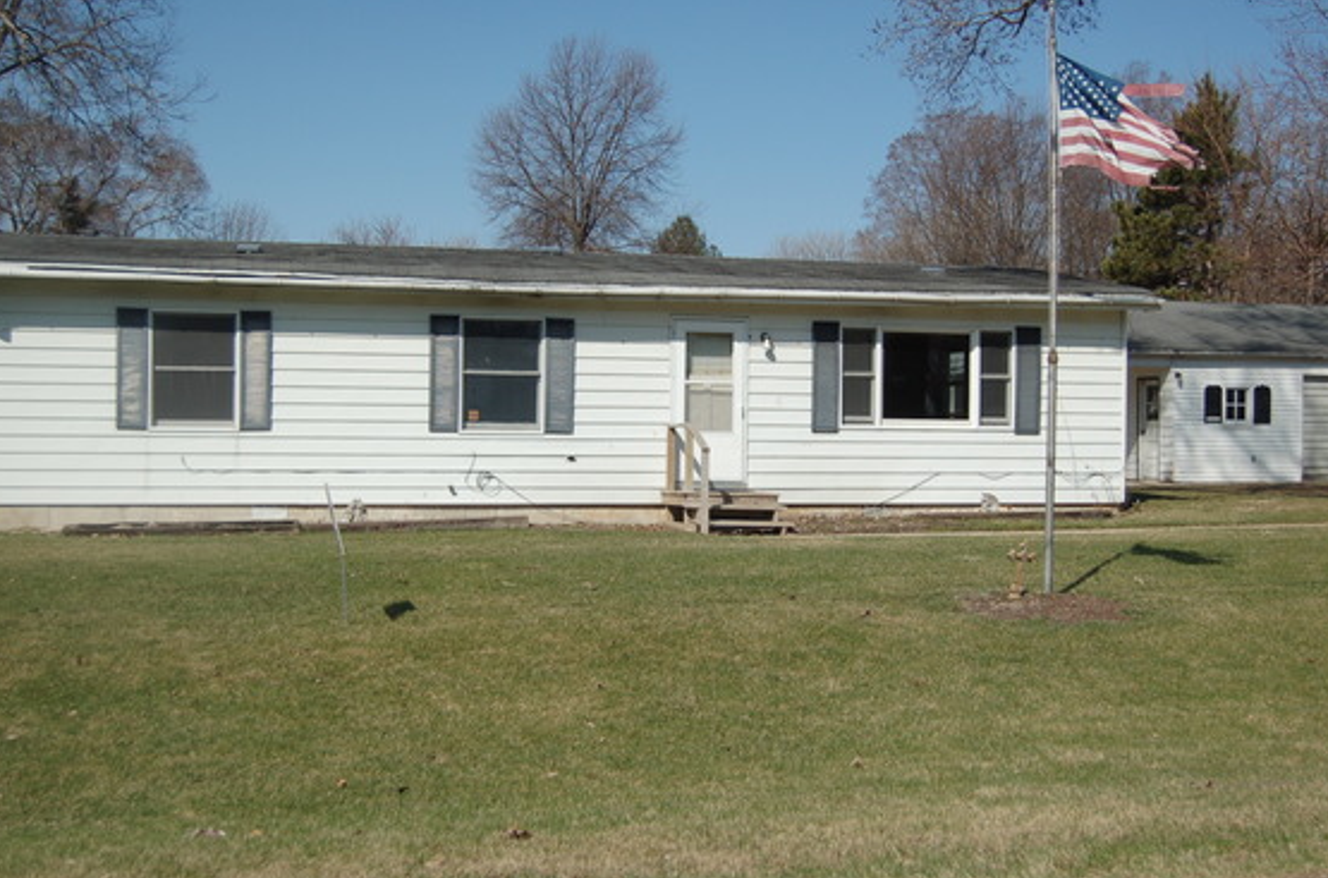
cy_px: 419
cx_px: 672
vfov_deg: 29.7
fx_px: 1656
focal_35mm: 45
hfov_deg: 43.7
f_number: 4
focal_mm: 26
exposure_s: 1/2000
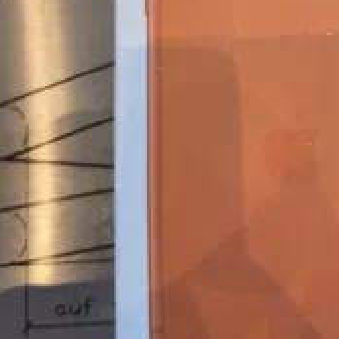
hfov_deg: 34.4
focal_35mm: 47
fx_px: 521
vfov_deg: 34.9
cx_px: 292
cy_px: 67
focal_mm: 6.57
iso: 80
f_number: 1.6
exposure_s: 1/100
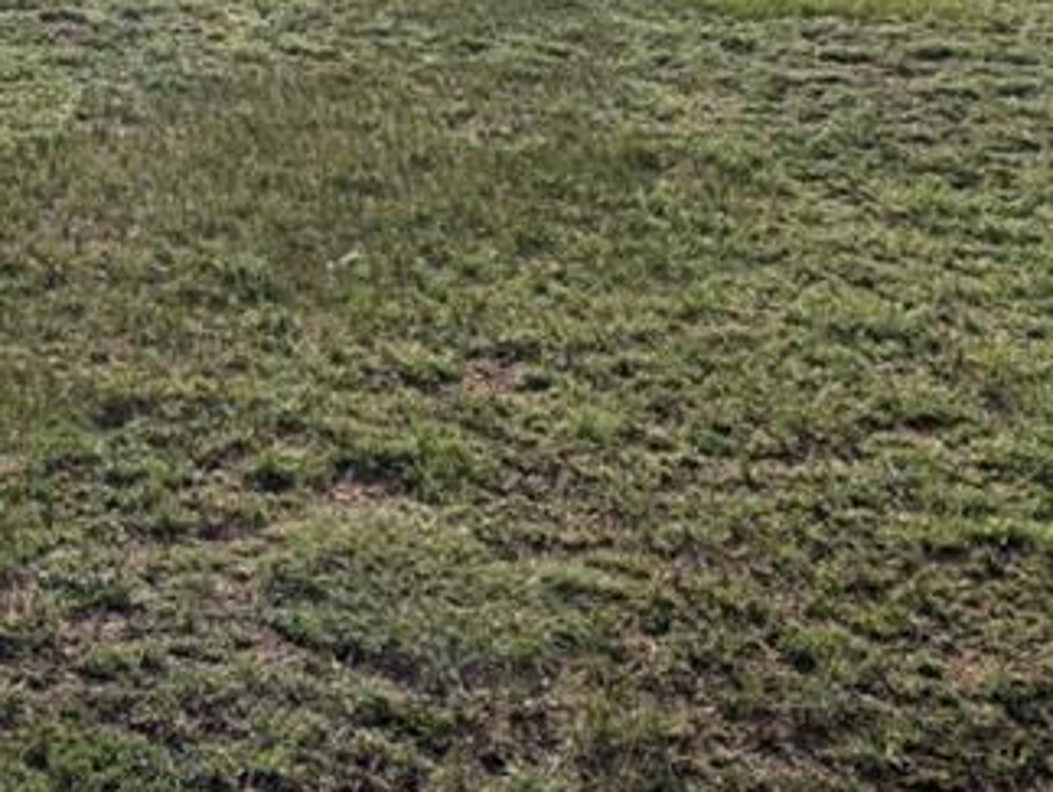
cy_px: -215
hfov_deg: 25.0
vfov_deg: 18.2
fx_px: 2314
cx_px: 150
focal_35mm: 76
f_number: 1.78
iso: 125
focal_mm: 6.76
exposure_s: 1/11905
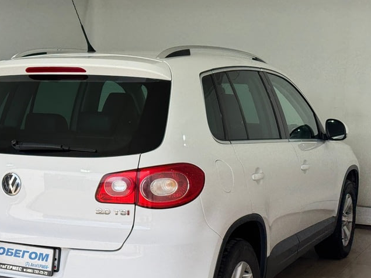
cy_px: 187
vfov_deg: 21.5
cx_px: 124
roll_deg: -2.1
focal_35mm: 68
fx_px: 729
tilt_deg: -10.2
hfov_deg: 28.4
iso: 64
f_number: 1.78
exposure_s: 1/1287
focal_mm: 6.76
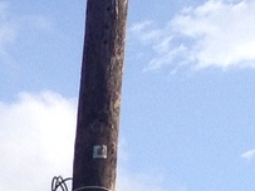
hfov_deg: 6.6
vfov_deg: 4.9
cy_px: 739
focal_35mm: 276
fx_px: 2032
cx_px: -476
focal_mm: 4.28
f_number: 2.4
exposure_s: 1/968
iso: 50
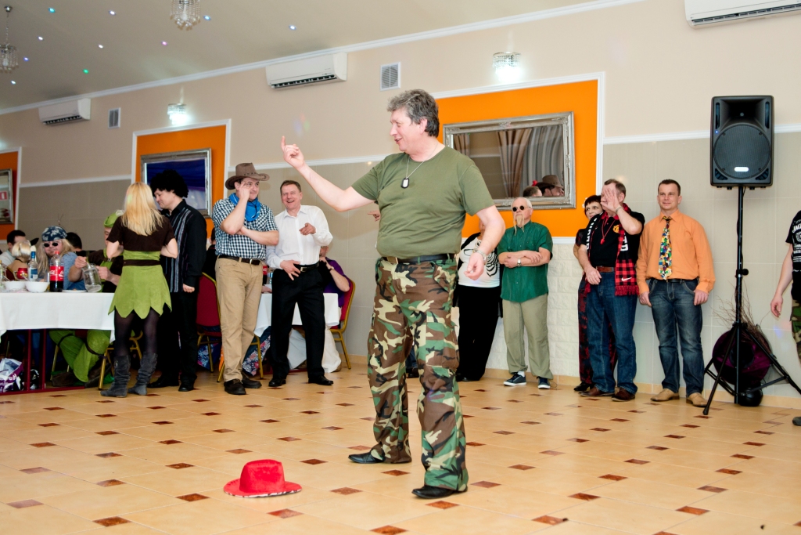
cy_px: 268
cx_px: 400
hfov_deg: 54.4
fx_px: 779
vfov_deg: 37.9
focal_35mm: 35
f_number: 2.8
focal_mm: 35
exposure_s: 1/320
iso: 320
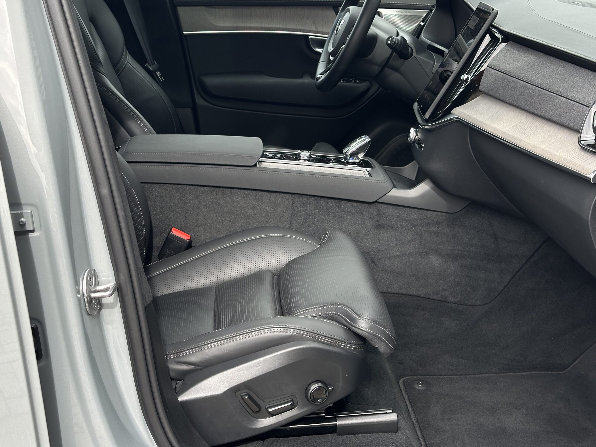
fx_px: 826
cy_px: 224
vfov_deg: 30.3
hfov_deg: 39.7
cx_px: 298
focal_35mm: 48
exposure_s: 1/426
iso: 64
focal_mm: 6.86
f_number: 1.78
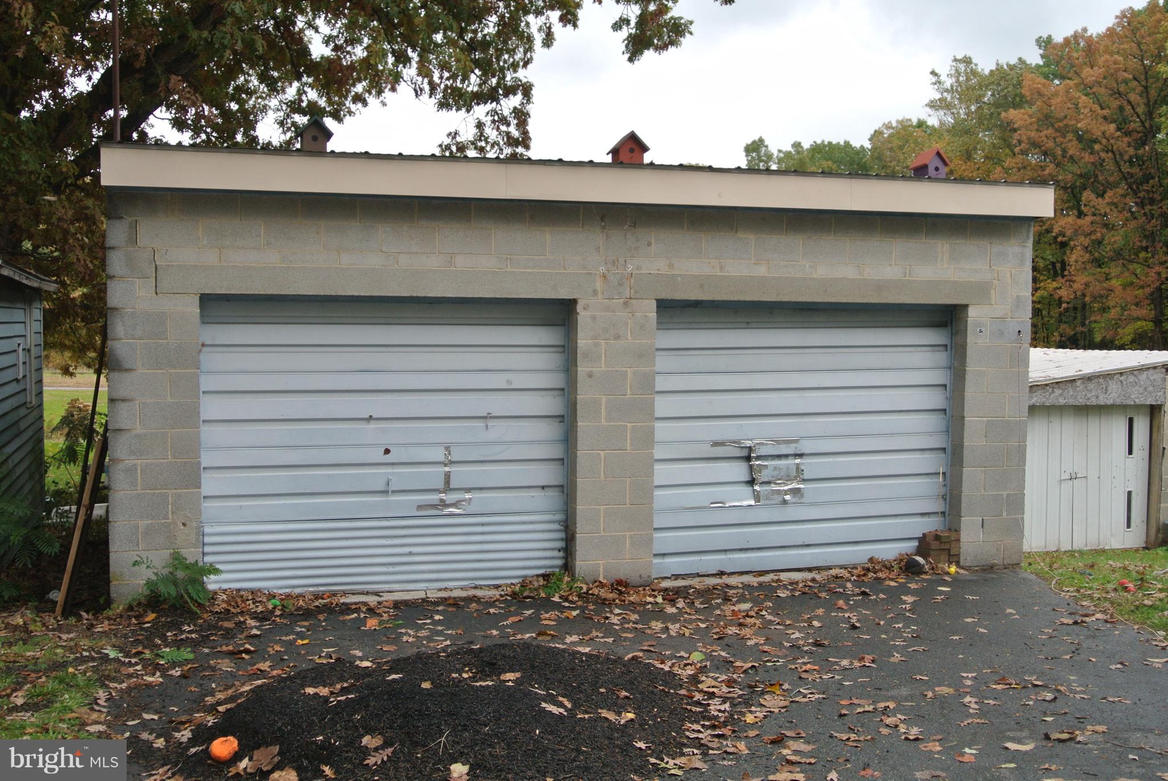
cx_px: 584
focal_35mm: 40
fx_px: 1299
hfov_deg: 48.4
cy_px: 390
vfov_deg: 33.5
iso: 220
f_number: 4.2
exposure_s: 1/60
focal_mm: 15.1
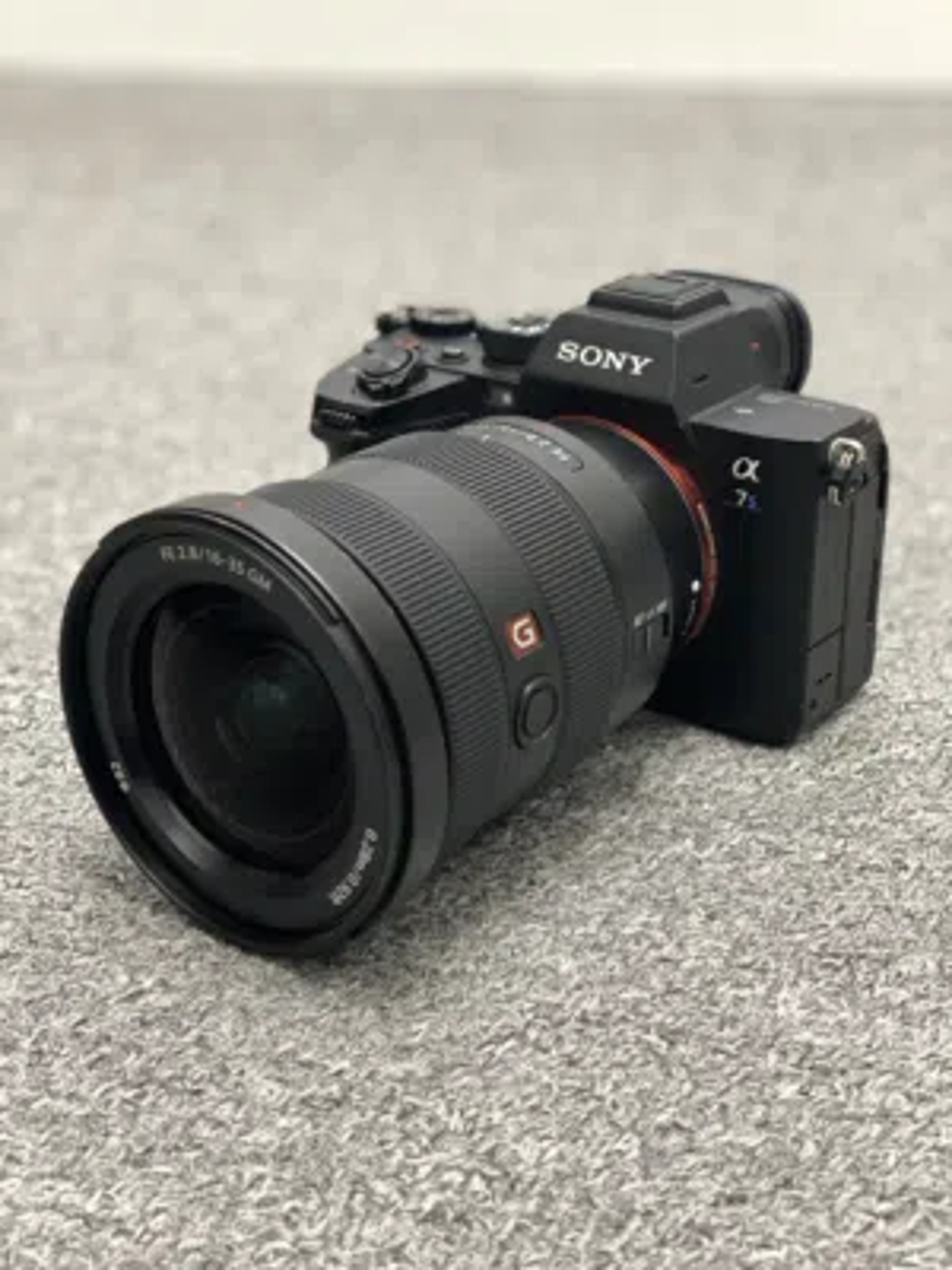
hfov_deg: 28.0
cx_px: 476
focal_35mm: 52
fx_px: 1907
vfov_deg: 36.8
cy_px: 635
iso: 320
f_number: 2
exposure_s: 1/25
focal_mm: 6
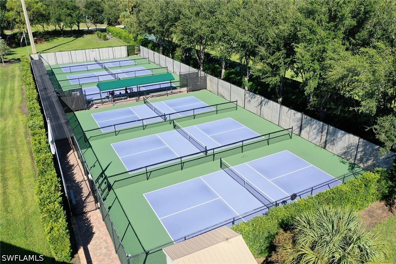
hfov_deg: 65.5
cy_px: 132
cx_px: 198
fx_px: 308
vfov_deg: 46.4
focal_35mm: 28
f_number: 5.6
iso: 100
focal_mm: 10.26
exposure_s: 1/500
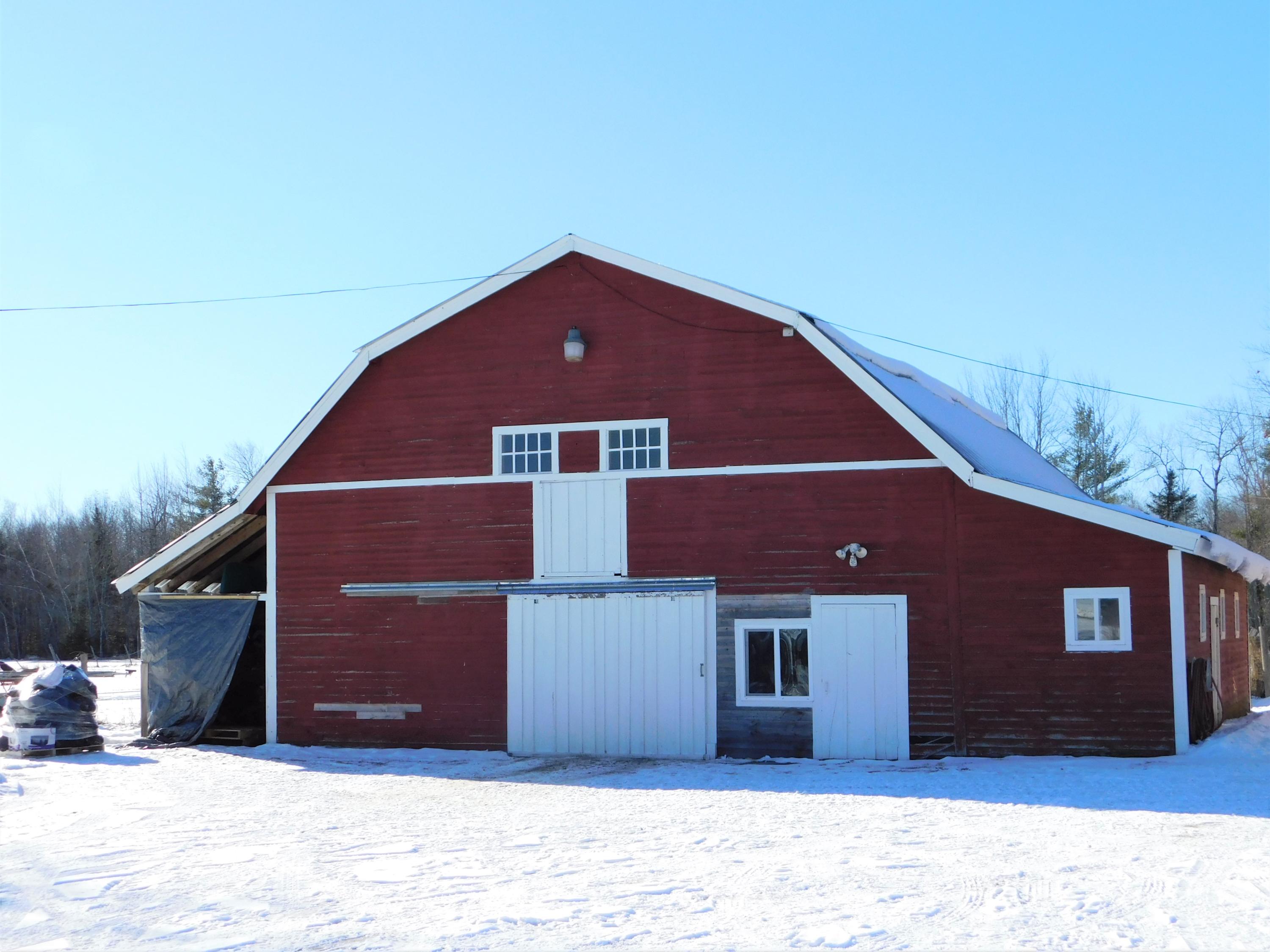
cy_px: 476
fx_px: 1651
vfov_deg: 32.2
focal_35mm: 45
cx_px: 635
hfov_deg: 42.1
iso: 125
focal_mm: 8
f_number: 3.7
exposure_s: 1/1000
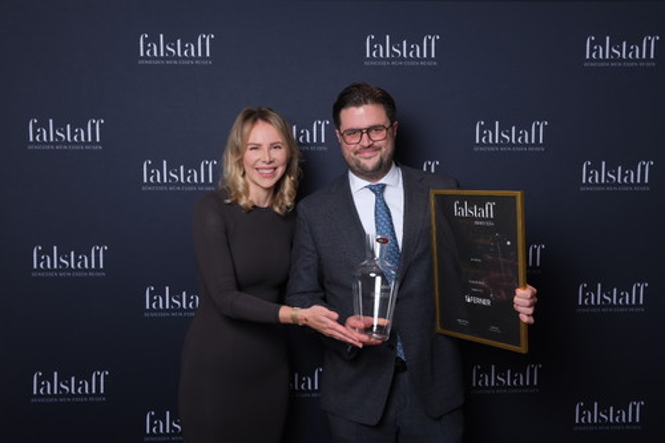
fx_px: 646
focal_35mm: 35
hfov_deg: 54.5
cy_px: 222
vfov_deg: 37.8
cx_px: 332
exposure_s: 1/125
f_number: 4.5
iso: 400
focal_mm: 23
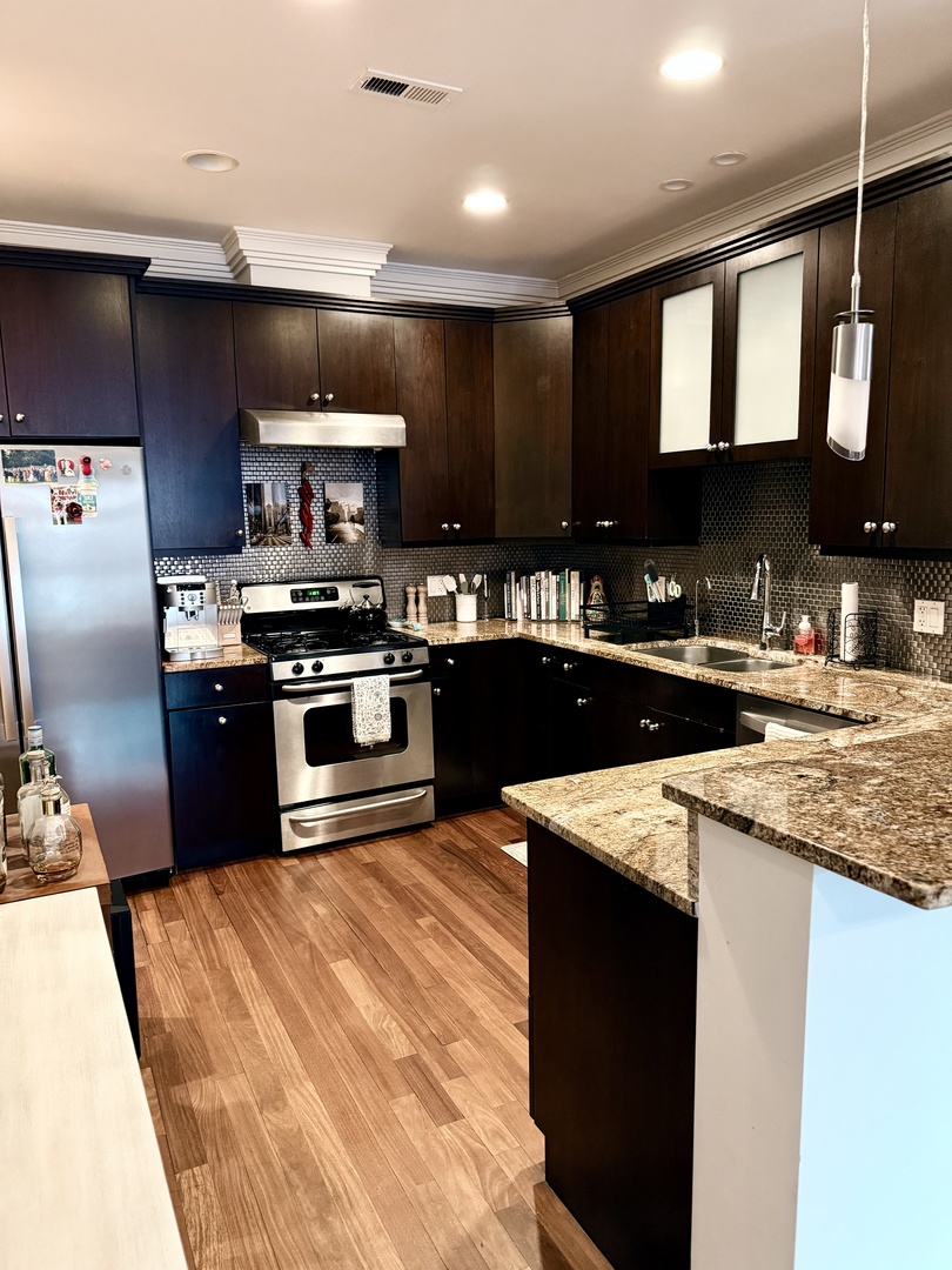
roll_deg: +0.0
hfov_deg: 56.8
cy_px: 635
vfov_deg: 71.6
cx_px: 476
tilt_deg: -6.8
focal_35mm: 24
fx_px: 880
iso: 640
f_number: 1.78
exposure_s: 1/40
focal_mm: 6.76
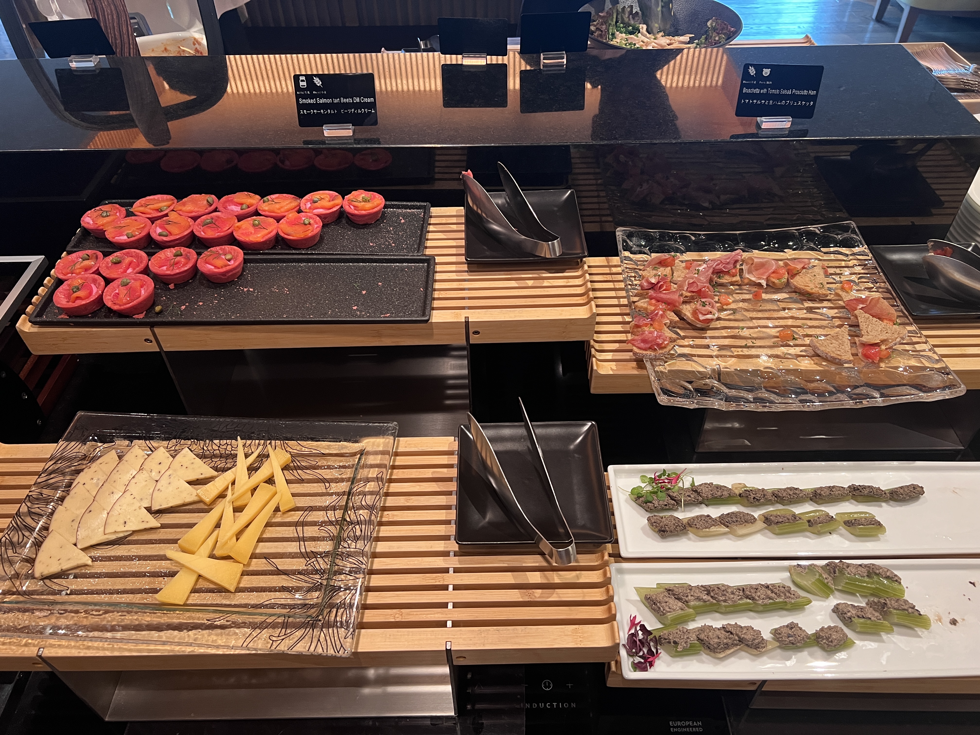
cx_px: 490
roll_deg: +2.2
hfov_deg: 67.3
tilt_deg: -44.4
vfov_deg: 53.1
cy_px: 368
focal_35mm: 26
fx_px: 736
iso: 200
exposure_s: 1/50
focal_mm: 5.7
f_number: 1.5
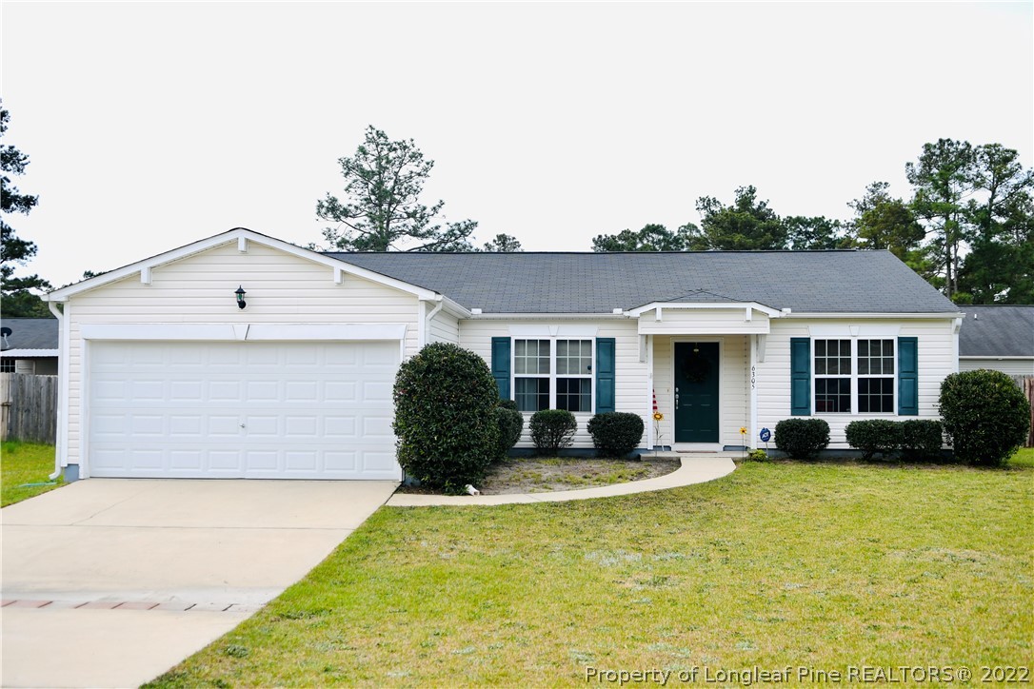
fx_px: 1120
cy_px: 344
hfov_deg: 49.6
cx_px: 517
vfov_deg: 34.2
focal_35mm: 39
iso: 63
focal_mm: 26
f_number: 5.6
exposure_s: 1/400
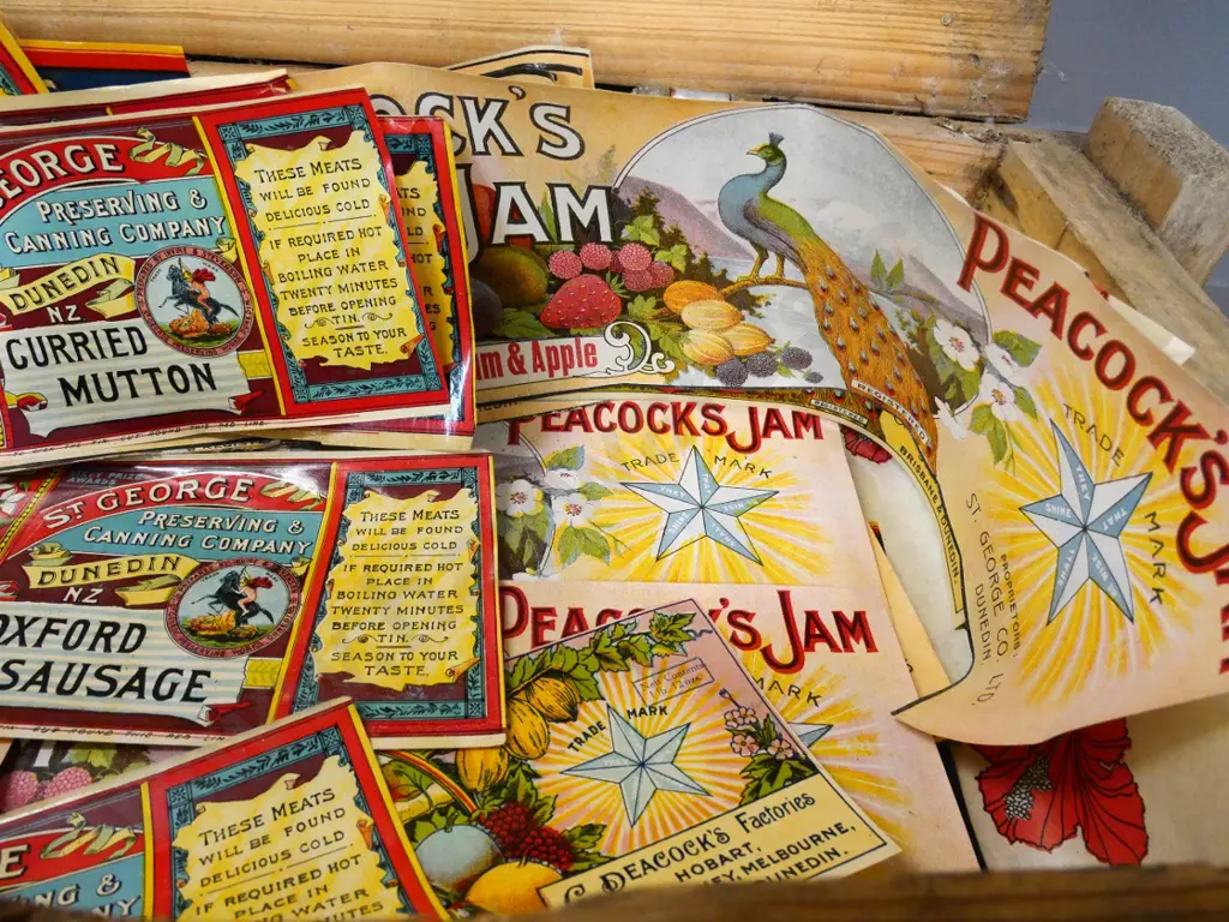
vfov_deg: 56.8
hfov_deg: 71.6
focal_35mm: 24
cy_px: 461
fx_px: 852
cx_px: 614
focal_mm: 12
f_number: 5.6
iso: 3200
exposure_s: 1/80
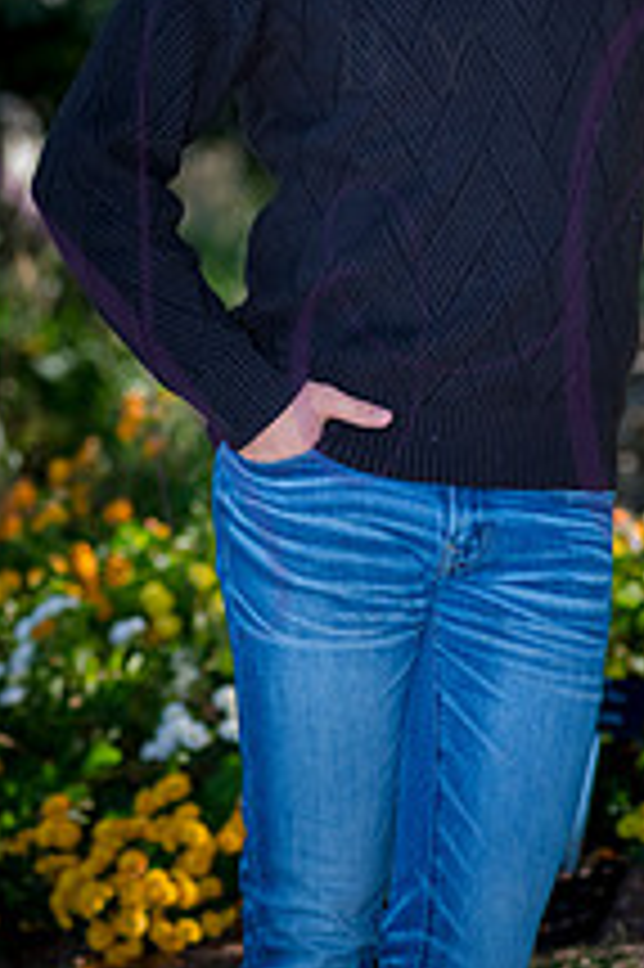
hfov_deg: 6.2
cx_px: 473
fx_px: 5912
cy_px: 50
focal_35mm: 220
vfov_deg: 9.3
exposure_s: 1/800
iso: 800
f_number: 4
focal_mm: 105
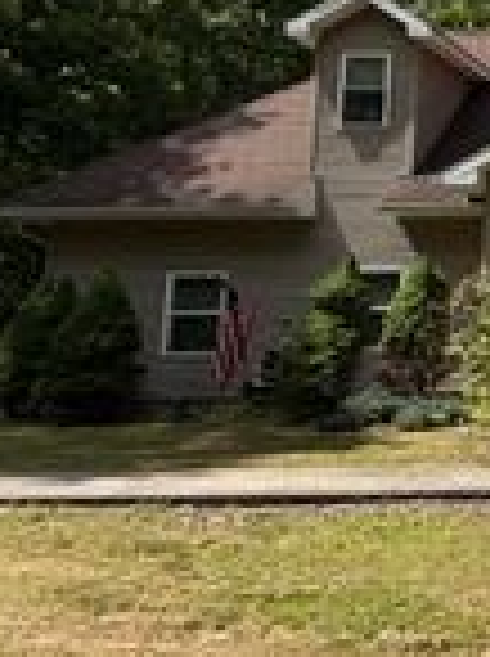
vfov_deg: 39.2
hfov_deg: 19.8
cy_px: 218
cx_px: 931
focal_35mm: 48
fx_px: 909
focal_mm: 2.22
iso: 25
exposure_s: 1/770
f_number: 2.2
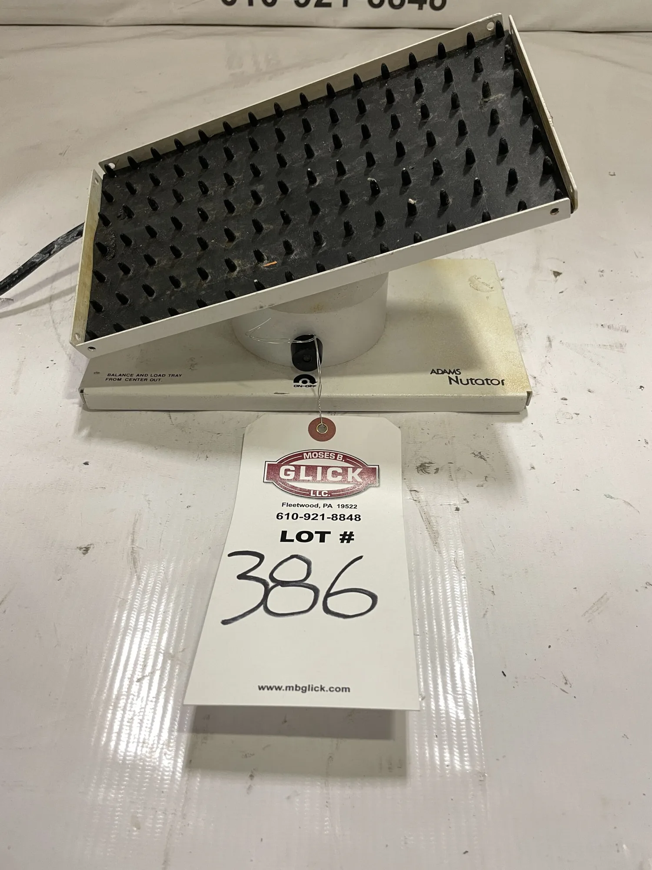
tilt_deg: -47.8
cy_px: 435
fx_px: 653
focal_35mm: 26
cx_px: 326
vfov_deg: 67.3
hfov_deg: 53.1
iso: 100
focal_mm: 4.2
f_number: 1.6
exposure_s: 1/60
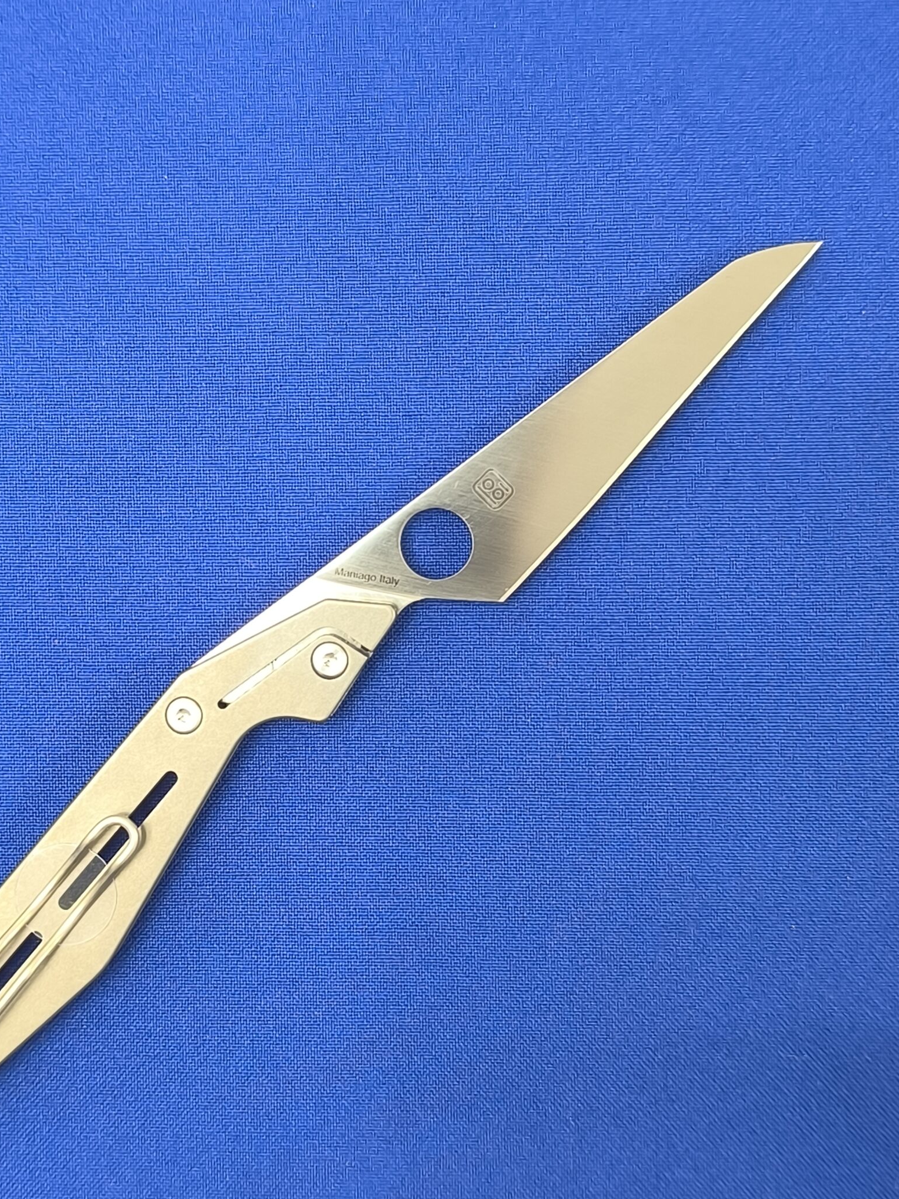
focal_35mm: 57
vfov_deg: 33.8
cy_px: 573
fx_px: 1974
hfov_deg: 25.6
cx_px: 373
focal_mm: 6.14
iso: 640
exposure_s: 1/50
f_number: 1.65
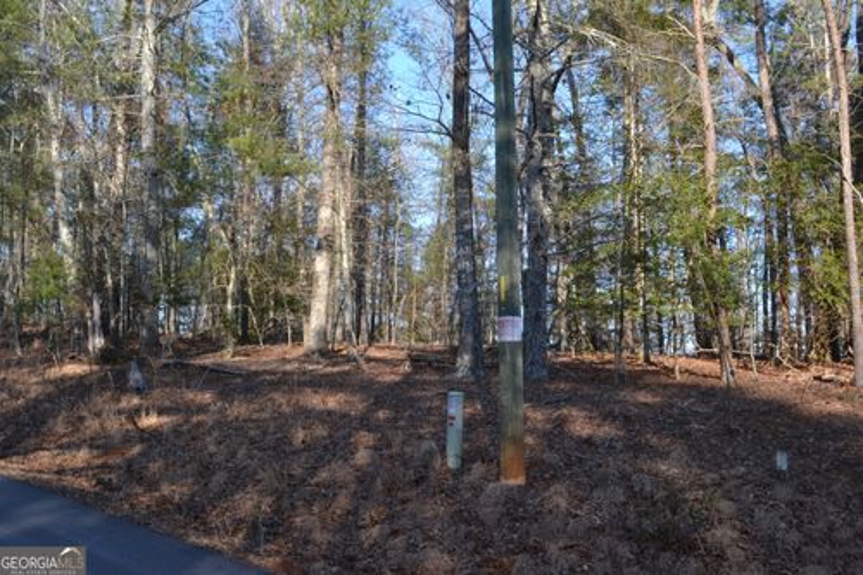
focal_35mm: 36
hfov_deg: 53.1
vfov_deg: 36.8
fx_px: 863
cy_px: 288
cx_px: 432
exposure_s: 1/80
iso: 800
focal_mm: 24
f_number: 20
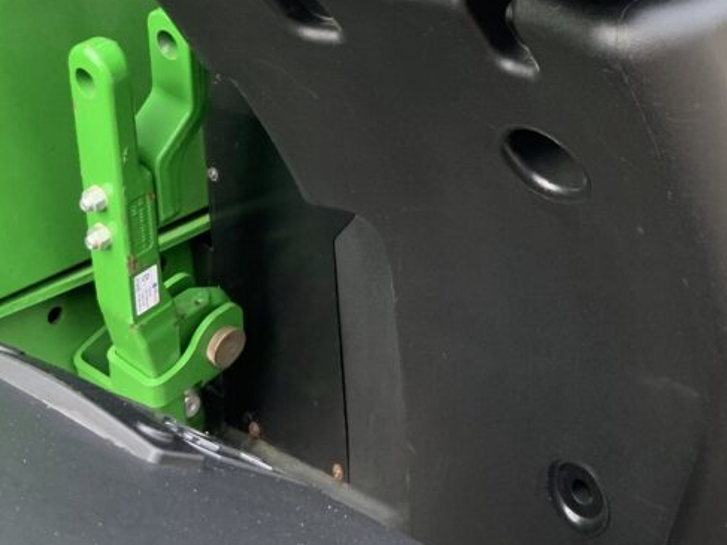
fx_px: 1281
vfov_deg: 23.1
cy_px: 13
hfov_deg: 31.1
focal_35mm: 61
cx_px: 546
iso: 20
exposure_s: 1/122
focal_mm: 3
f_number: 1.8
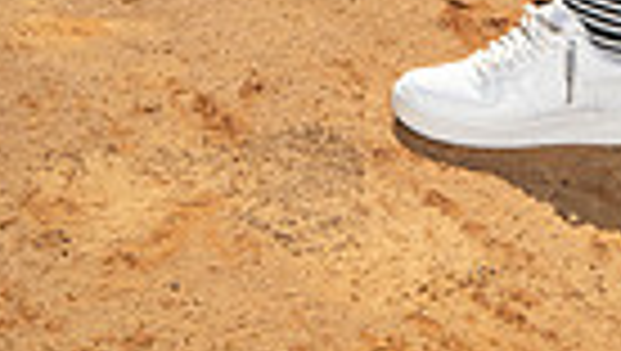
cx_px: 603
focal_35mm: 92
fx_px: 1517
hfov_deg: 22.4
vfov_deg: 10.5
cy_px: -608
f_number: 7.1
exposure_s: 1/200
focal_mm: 27
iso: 500
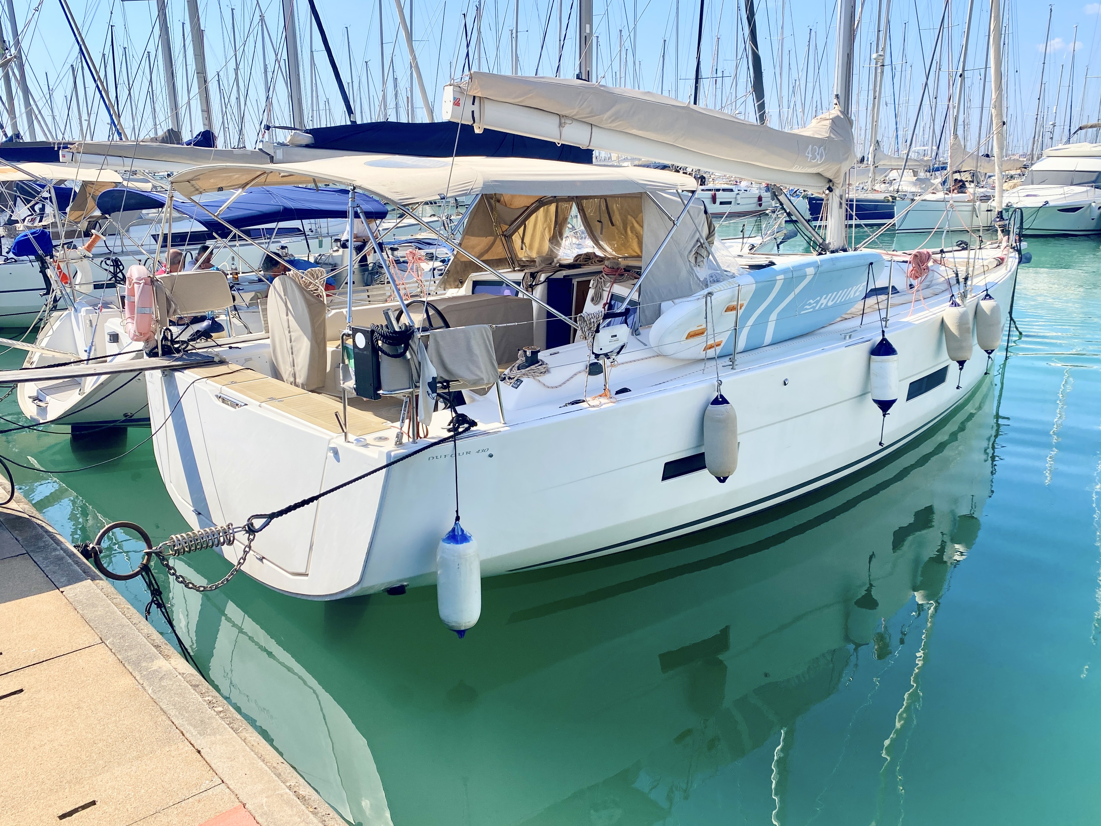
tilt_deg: -15.7
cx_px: 568
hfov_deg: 63.4
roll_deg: -0.5
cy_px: 421
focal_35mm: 28
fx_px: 891
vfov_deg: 49.7
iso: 32
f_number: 1.8
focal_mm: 4.25
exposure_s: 1/2755
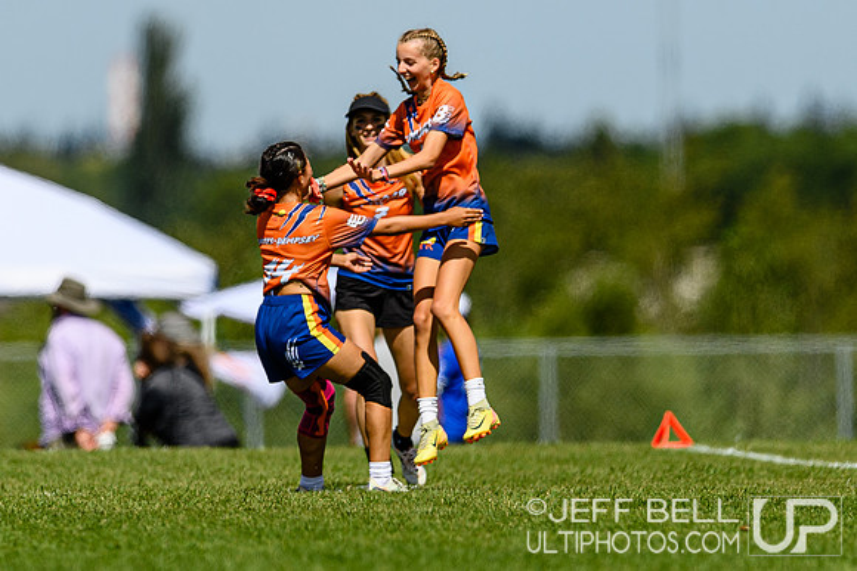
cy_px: 286
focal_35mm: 941
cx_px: 360
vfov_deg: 1.5
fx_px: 22399
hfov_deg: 2.2
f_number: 3.2
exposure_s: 1/2500
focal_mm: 400
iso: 100
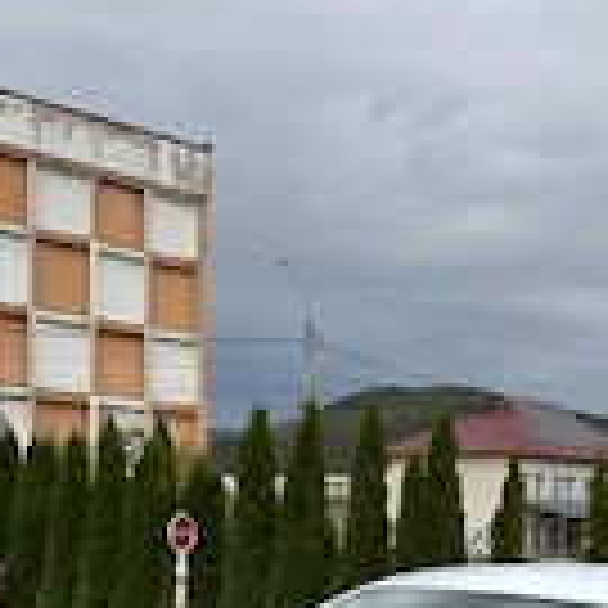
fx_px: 1252
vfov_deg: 26.3
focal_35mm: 63
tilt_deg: -1.7
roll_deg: -1.5
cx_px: 459
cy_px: 554
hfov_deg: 26.9
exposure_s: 1/907
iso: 64
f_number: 1.78
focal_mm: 6.76
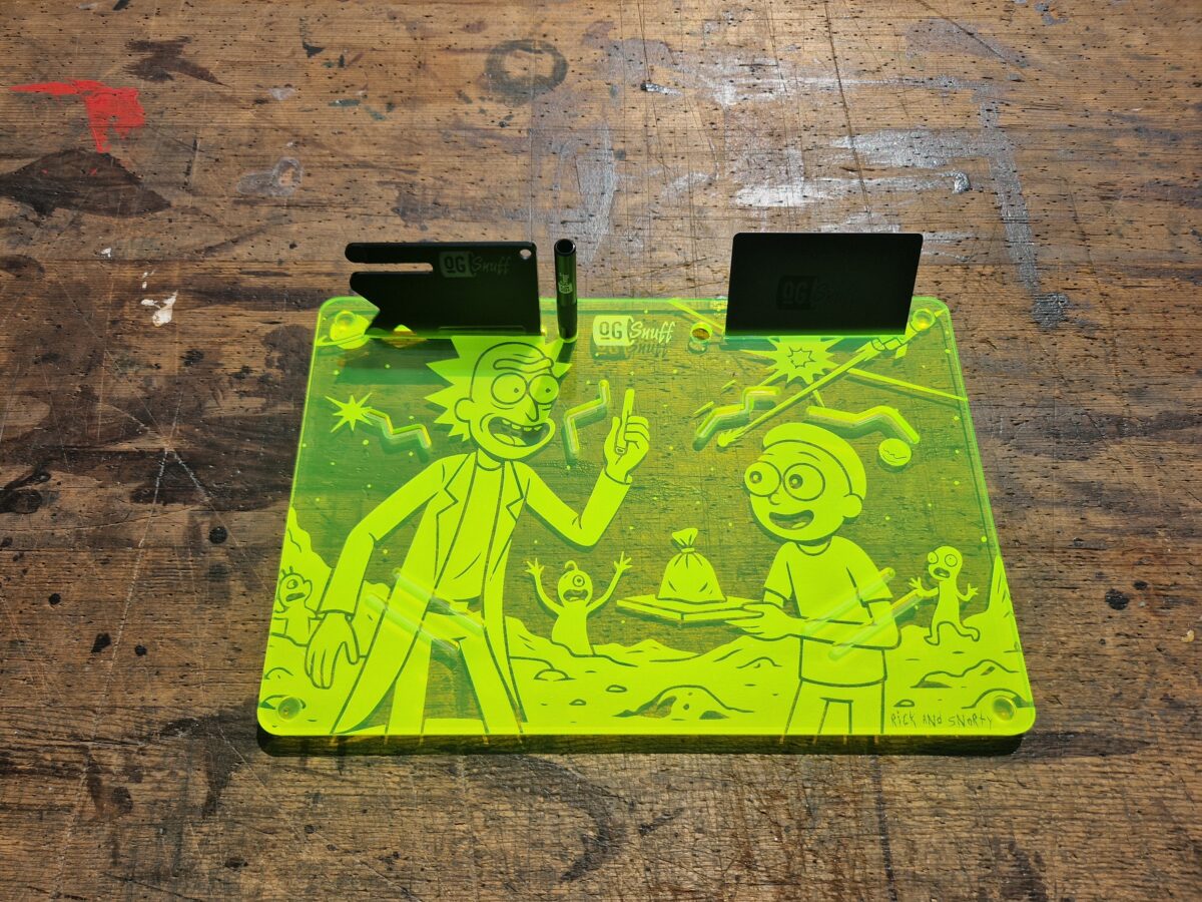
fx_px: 799
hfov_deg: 73.9
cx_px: 601
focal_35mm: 23
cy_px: 451
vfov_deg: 58.9
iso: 50
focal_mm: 5.4
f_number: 1.8
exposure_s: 1/4528
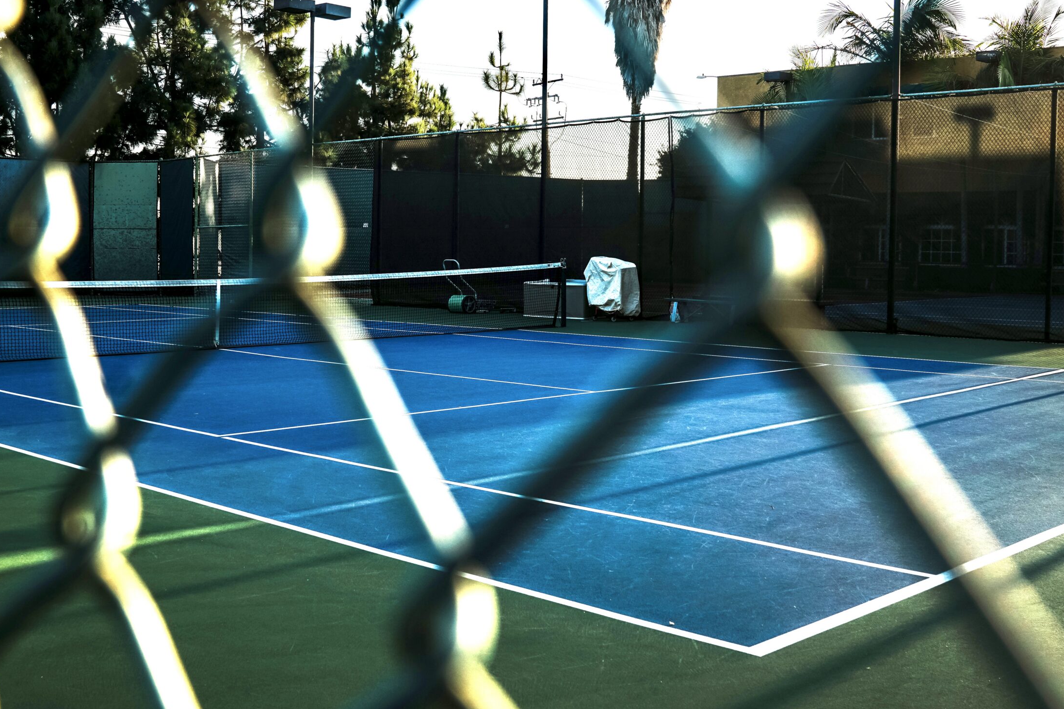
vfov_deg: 31.9
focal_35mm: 42
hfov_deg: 46.3
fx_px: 1241
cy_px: 324
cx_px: 483
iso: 100
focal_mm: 24
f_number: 5.6
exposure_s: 1/200
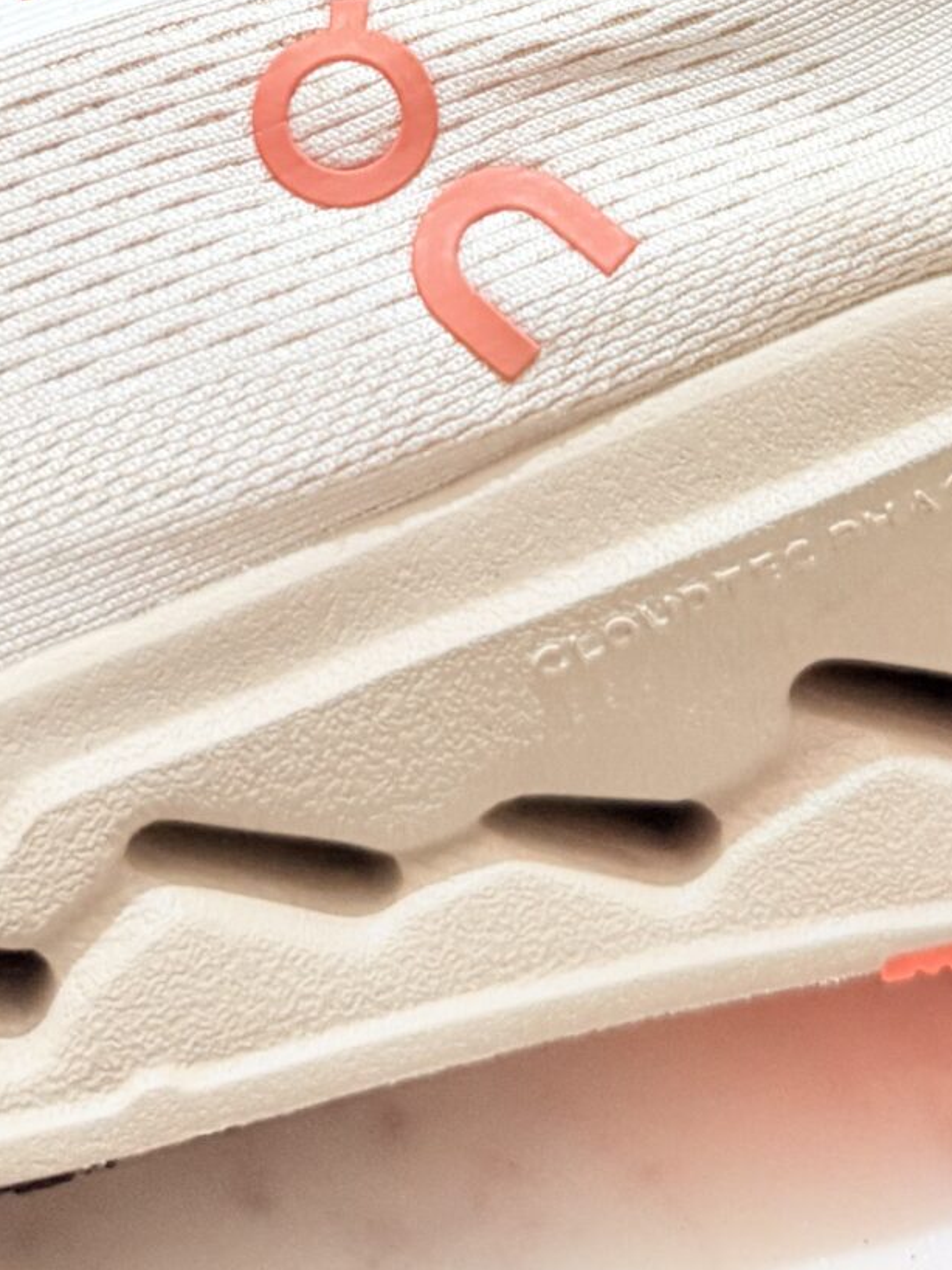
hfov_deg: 19.5
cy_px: -417
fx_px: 2751
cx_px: 715
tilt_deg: -25.8
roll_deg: +3.3
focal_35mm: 75
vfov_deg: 22.9
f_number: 1.78
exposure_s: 1/50
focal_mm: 6.76
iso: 400
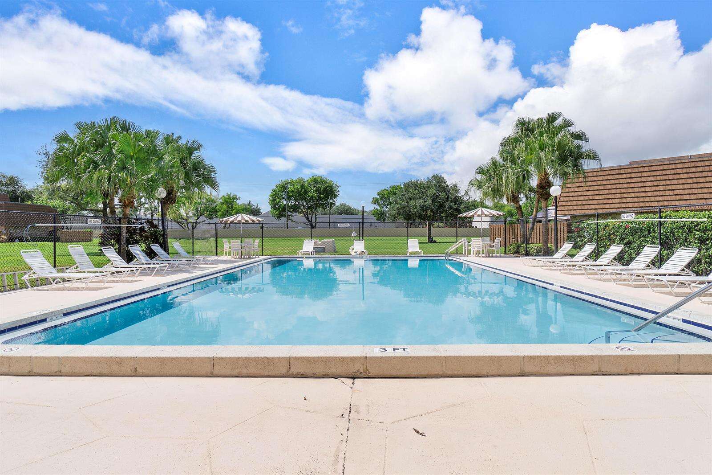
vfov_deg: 59.5
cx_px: 356
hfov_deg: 81.2
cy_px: 238
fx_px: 415
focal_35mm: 21
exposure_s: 1/400
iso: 125
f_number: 7.1
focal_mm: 14
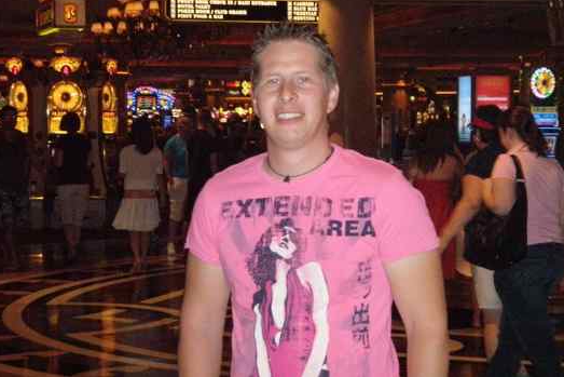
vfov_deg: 13.4
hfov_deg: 20.0
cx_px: 286
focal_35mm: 102
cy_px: 159
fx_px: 1598
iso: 800
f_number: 4.5
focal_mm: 16.9
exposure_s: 1/80
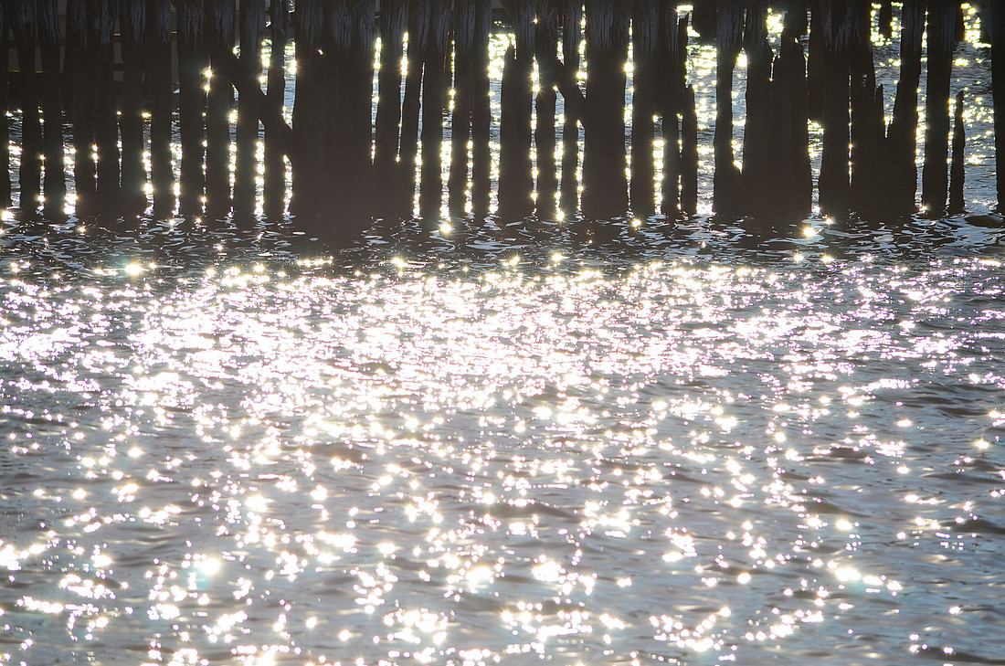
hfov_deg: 6.9
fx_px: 8359
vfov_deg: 4.6
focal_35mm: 300
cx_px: 502
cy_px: 333
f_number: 5
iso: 100
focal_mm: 200
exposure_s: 1/1600
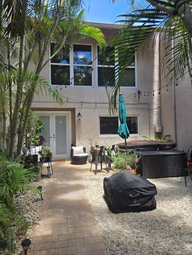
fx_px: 177
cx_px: 92
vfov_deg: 71.6
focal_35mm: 24
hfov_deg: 56.8
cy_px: 124
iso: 25
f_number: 1.8
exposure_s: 1/362
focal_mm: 5.4
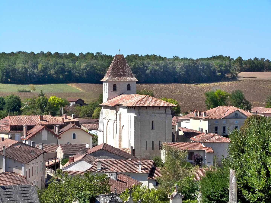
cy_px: 102
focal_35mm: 93
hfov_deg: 21.1
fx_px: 728
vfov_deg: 15.9
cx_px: 136
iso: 400
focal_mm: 16.8
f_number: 5.6
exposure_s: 1/400
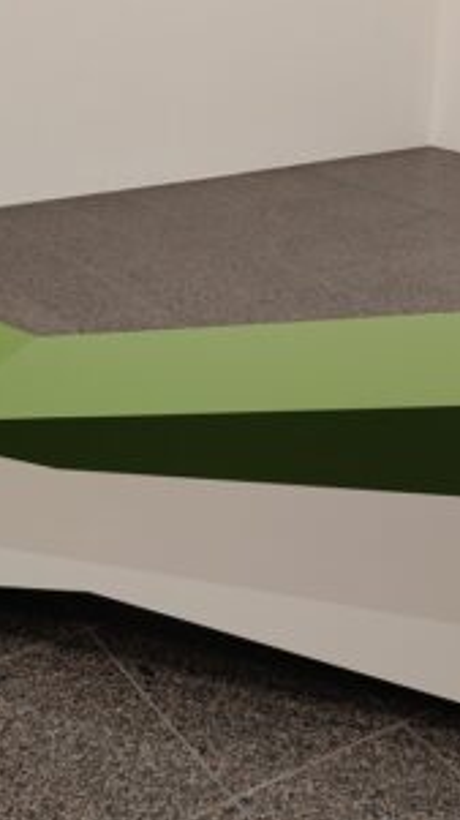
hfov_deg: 23.5
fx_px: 1107
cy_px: 441
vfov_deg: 40.6
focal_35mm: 51
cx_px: 222
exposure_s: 1/50
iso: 200
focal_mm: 5.59
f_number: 1.8
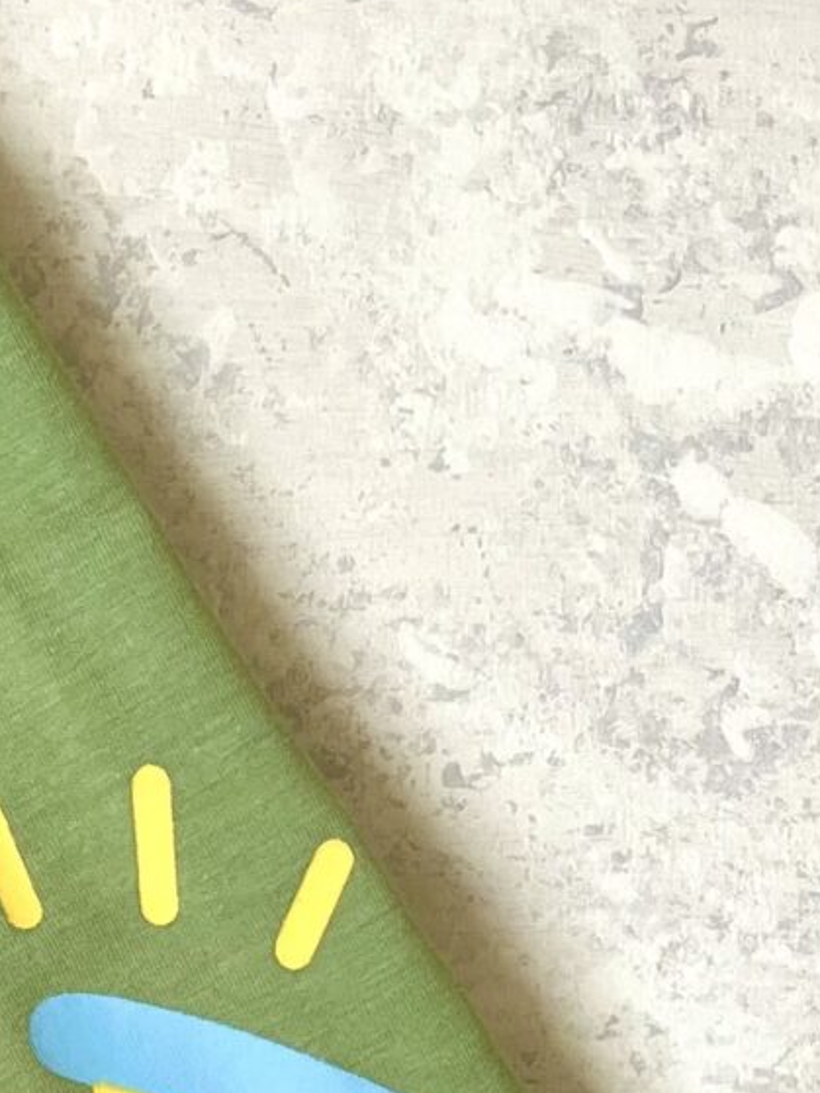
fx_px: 3760
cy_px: 1547
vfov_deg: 15.5
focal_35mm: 119
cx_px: -503
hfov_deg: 11.8
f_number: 1.6
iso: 125
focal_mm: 5.1
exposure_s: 1/121
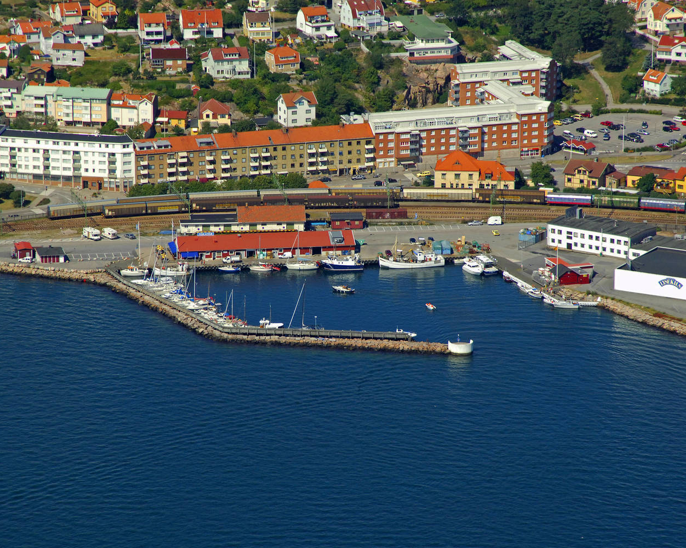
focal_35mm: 204
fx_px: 4141
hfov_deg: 9.5
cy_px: 274
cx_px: 321
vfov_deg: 7.6
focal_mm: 120
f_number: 8
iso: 400
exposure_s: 1/1000
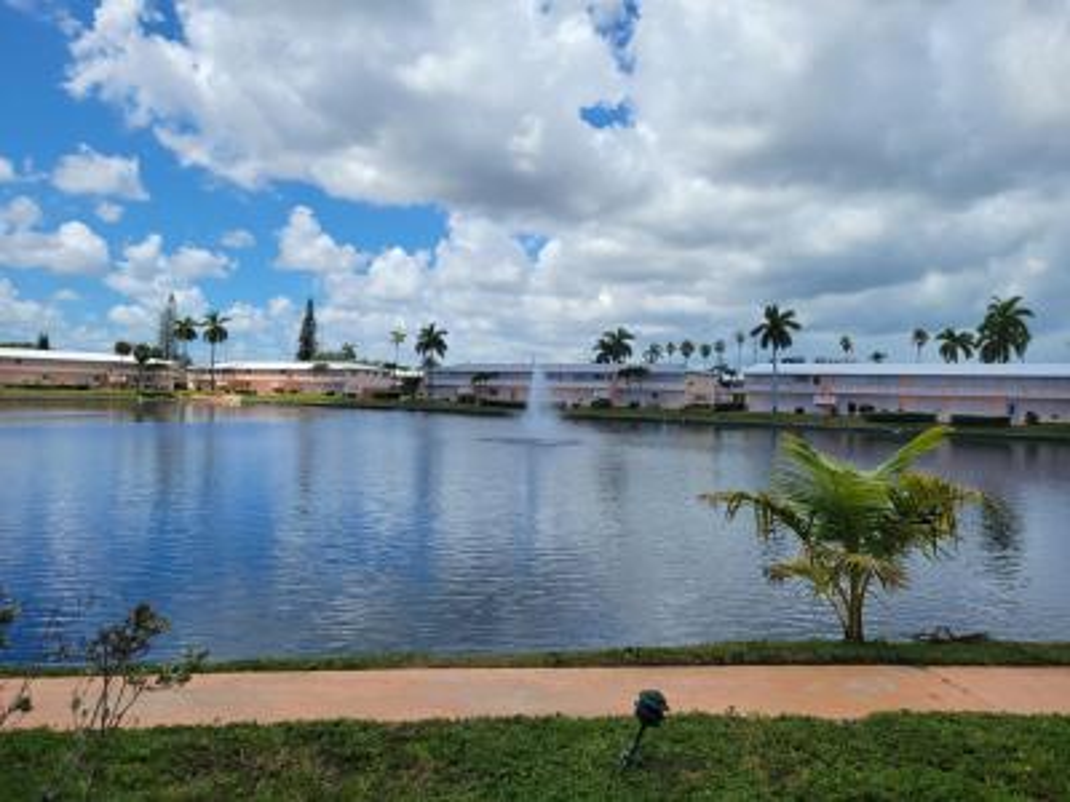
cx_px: 535
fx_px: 804
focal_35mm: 26
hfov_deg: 67.3
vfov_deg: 53.1
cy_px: 401
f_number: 1.8
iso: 40
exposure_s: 1/4043
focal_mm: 5.4
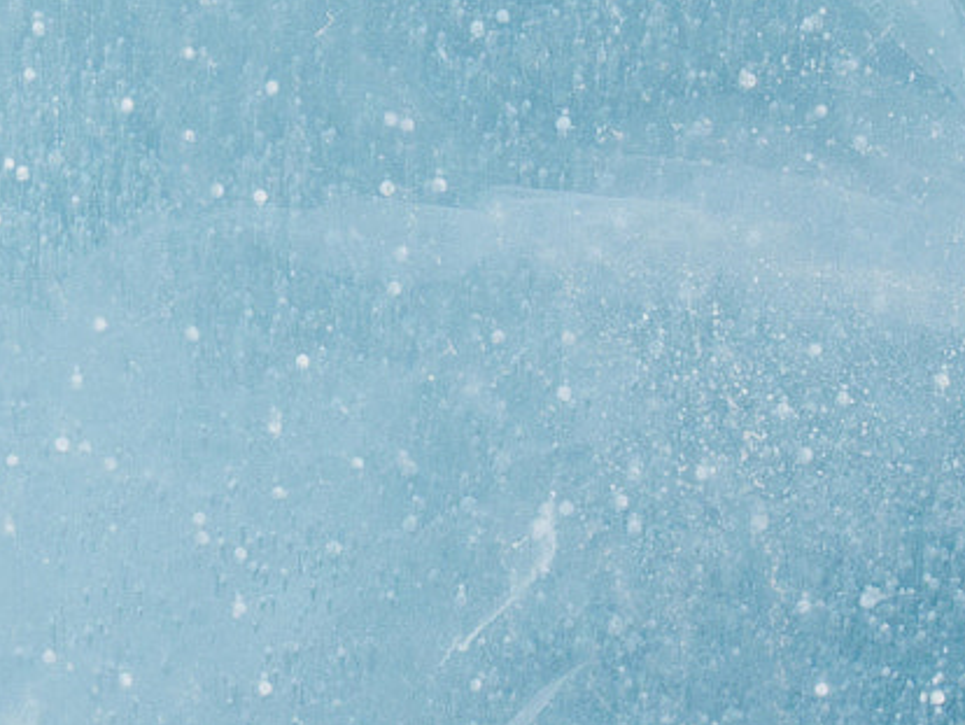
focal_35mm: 195
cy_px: -76
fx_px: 5435
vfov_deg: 7.6
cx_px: -138
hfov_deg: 10.0
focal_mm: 35
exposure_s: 1/250
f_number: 8
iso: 200
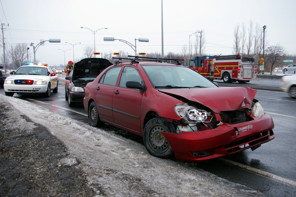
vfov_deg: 41.6
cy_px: 98
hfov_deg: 59.5
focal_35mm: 32
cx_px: 148
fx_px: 259
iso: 200
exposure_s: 1/60
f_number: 5.6
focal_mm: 21
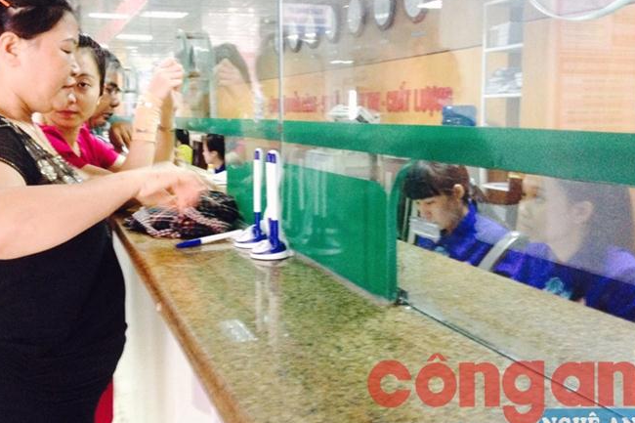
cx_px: 293
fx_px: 741
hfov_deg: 46.4
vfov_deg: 31.9
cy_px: 190
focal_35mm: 42
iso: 400
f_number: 2.4
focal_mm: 4.28
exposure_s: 1/17
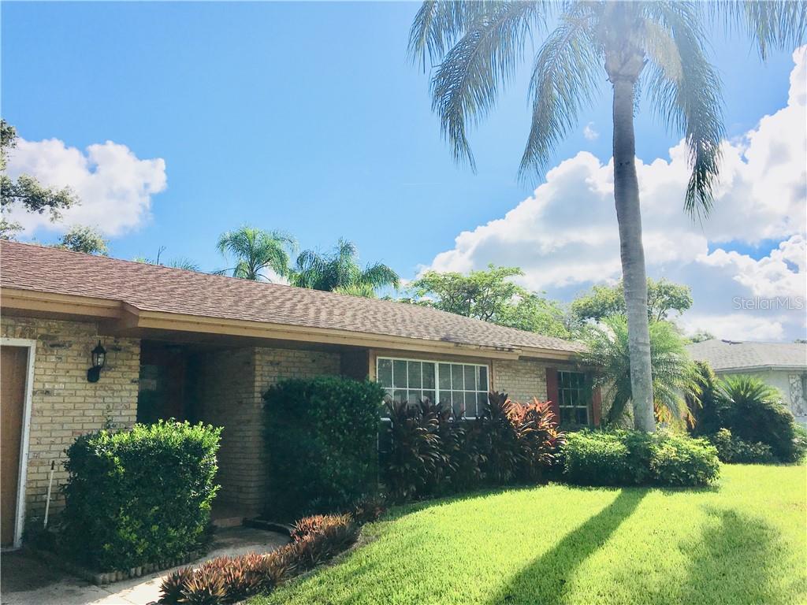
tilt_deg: +10.5
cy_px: 302
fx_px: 676
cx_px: 404
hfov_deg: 61.7
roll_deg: +0.4
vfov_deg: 48.2
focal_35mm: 29
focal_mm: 4.15
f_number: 2.2
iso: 25
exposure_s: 1/2747
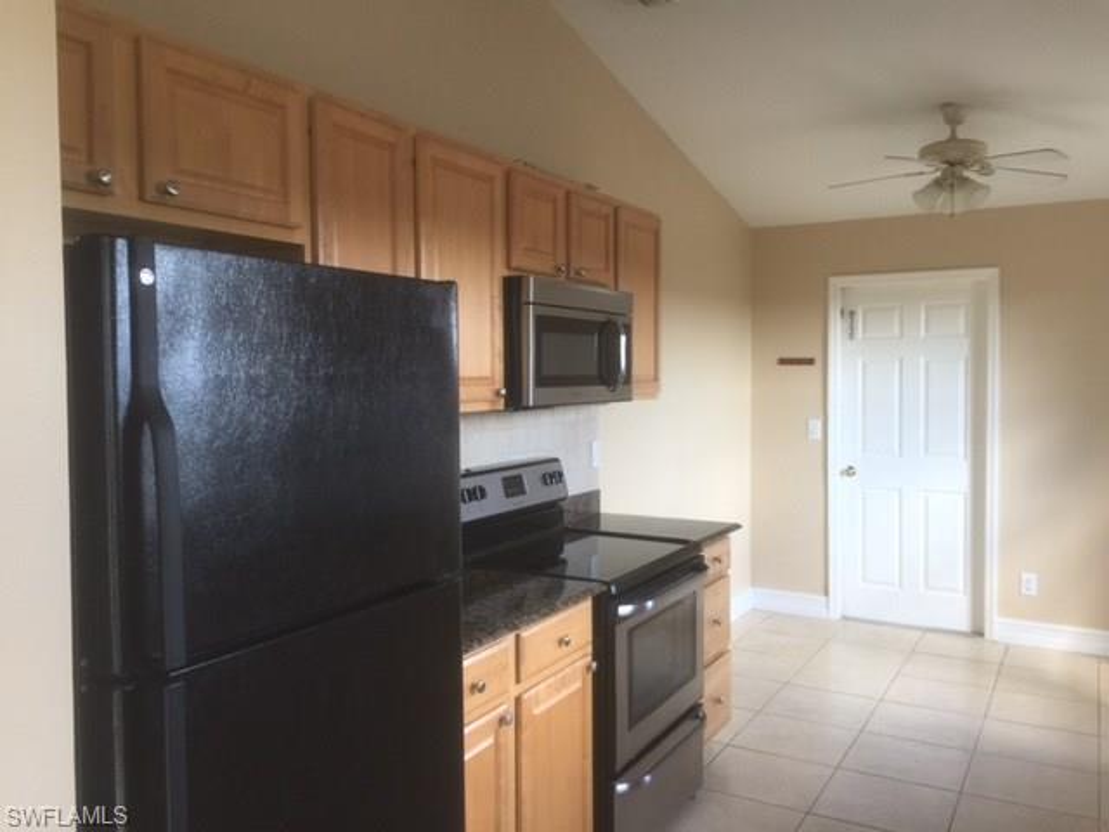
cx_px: 554
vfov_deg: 48.2
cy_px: 416
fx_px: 929
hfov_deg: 61.7
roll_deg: -0.8
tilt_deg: -2.2
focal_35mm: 29
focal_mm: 4.15
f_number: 2.2
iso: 40
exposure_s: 1/40
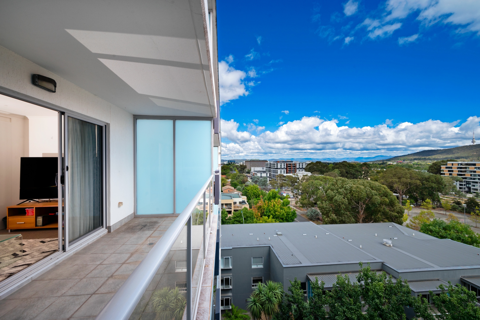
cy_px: 160
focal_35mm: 14
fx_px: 187
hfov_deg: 104.2
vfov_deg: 81.2
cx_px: 240
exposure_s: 1/100
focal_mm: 14
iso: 320
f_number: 11
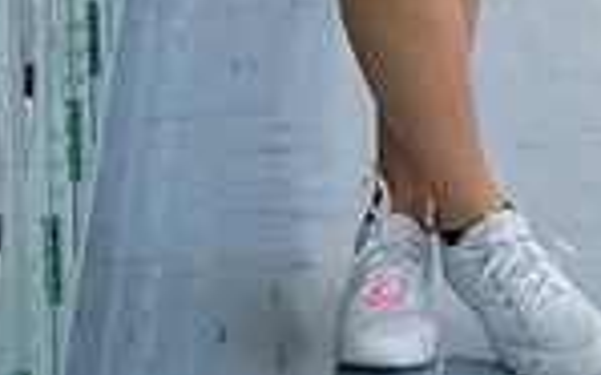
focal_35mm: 215
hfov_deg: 9.7
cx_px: 476
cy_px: -524
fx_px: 3520
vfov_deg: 5.9
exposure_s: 1/125
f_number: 2.8
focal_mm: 70
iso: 250
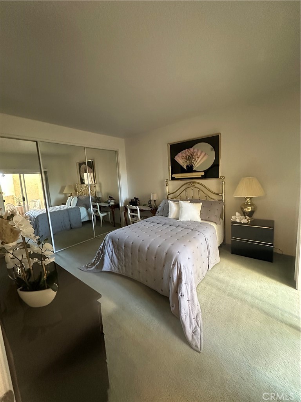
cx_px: 150
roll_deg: +2.7
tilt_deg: -6.6
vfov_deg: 102.1
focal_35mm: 14
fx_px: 162
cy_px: 201
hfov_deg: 85.7
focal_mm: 2.22
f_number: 2.2
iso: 800
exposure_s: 1/60
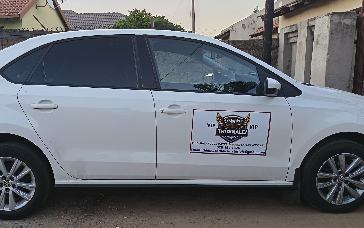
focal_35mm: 36
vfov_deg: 35.2
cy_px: 140
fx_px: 357
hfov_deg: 53.5
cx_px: 140
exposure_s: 1/50
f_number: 1.75
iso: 654
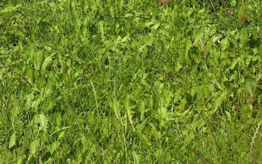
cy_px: -280
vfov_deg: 9.1
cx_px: -347
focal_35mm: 123
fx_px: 878
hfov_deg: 13.2
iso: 50
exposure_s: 1/3333
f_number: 1.4
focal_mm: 6.5
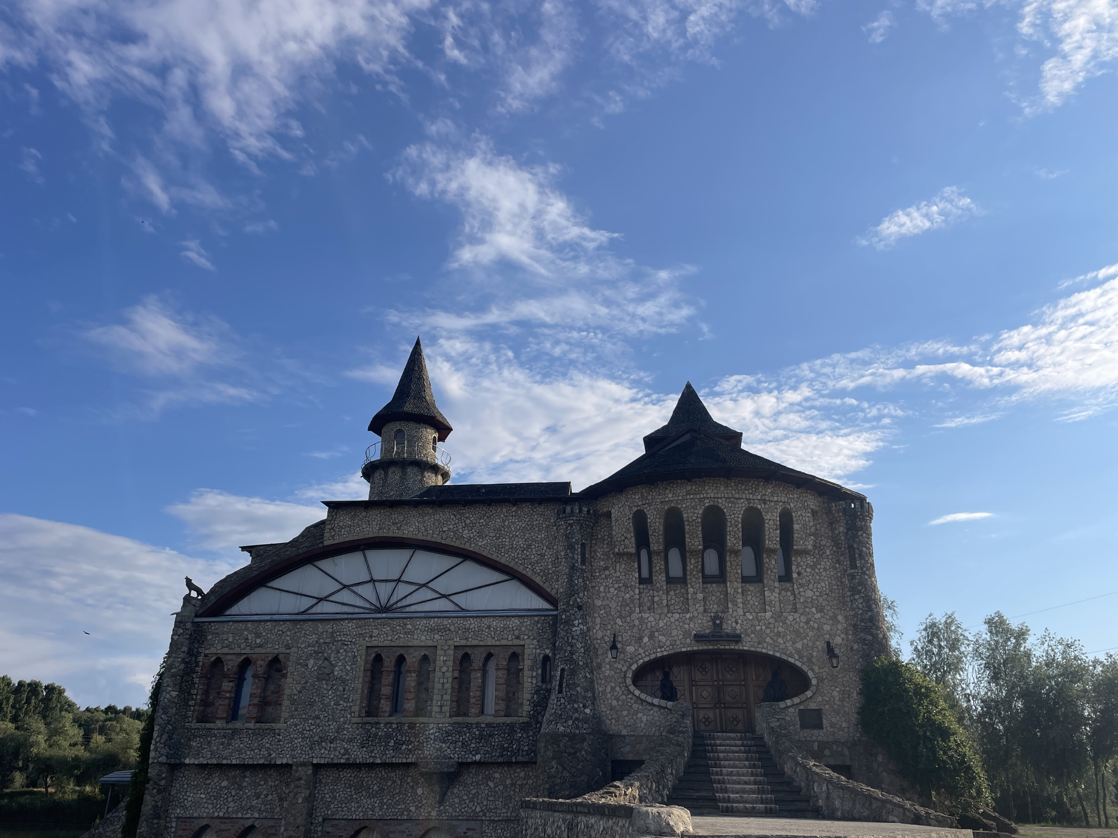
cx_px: 559
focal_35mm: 26
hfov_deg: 67.3
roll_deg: -0.8
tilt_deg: +24.7
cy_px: 419
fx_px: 840
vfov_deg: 53.1
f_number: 1.6
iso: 32
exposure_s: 1/5291
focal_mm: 4.2
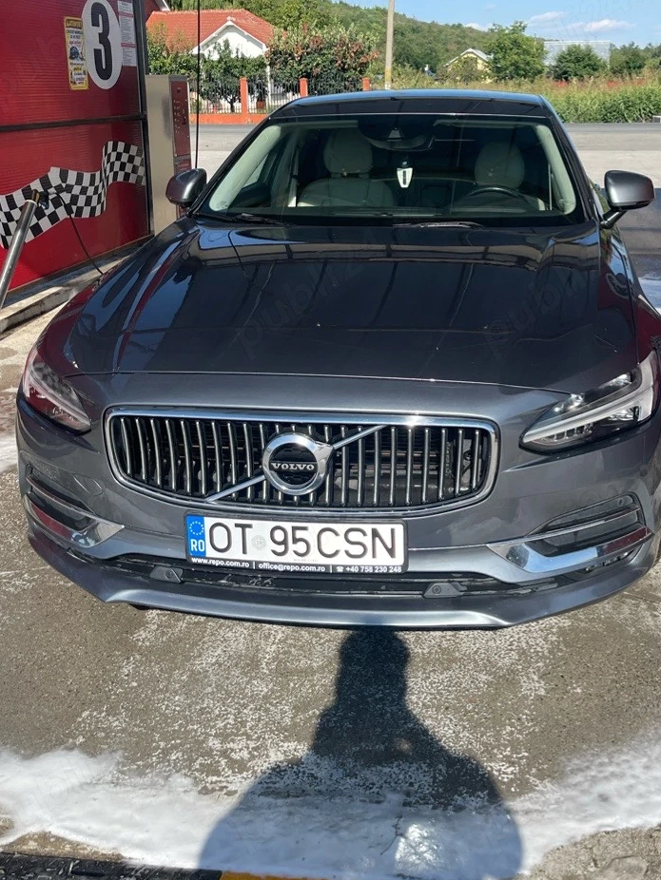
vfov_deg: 50.6
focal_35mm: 36
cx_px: 399
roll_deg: -0.6
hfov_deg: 39.5
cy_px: 311
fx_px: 916
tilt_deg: -13.3
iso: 32
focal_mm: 5.1
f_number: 1.6
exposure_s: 1/2857
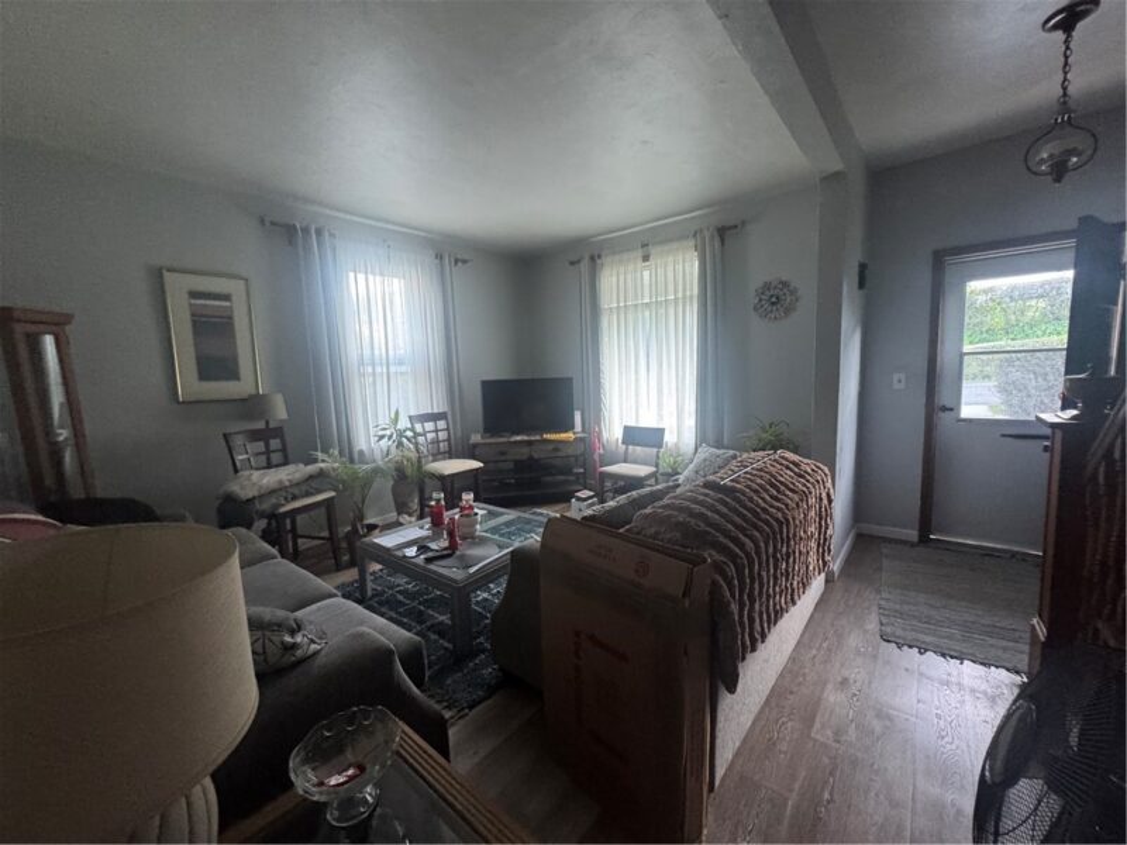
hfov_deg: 102.1
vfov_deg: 85.7
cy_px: 422
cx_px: 564
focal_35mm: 14
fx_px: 456
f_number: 2.2
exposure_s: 1/60
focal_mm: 2.22
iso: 500
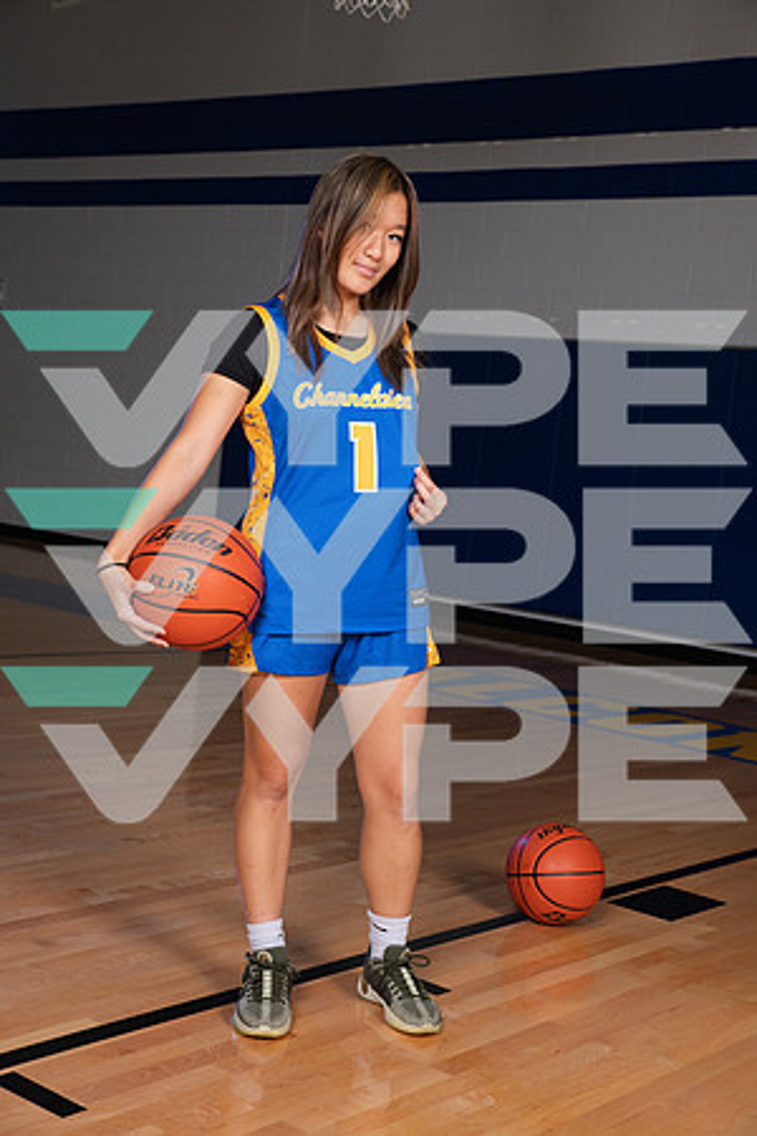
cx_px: 378
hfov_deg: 26.0
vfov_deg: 38.2
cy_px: 568
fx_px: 1640
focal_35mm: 52
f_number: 7.1
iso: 500
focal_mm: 52
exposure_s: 1/320
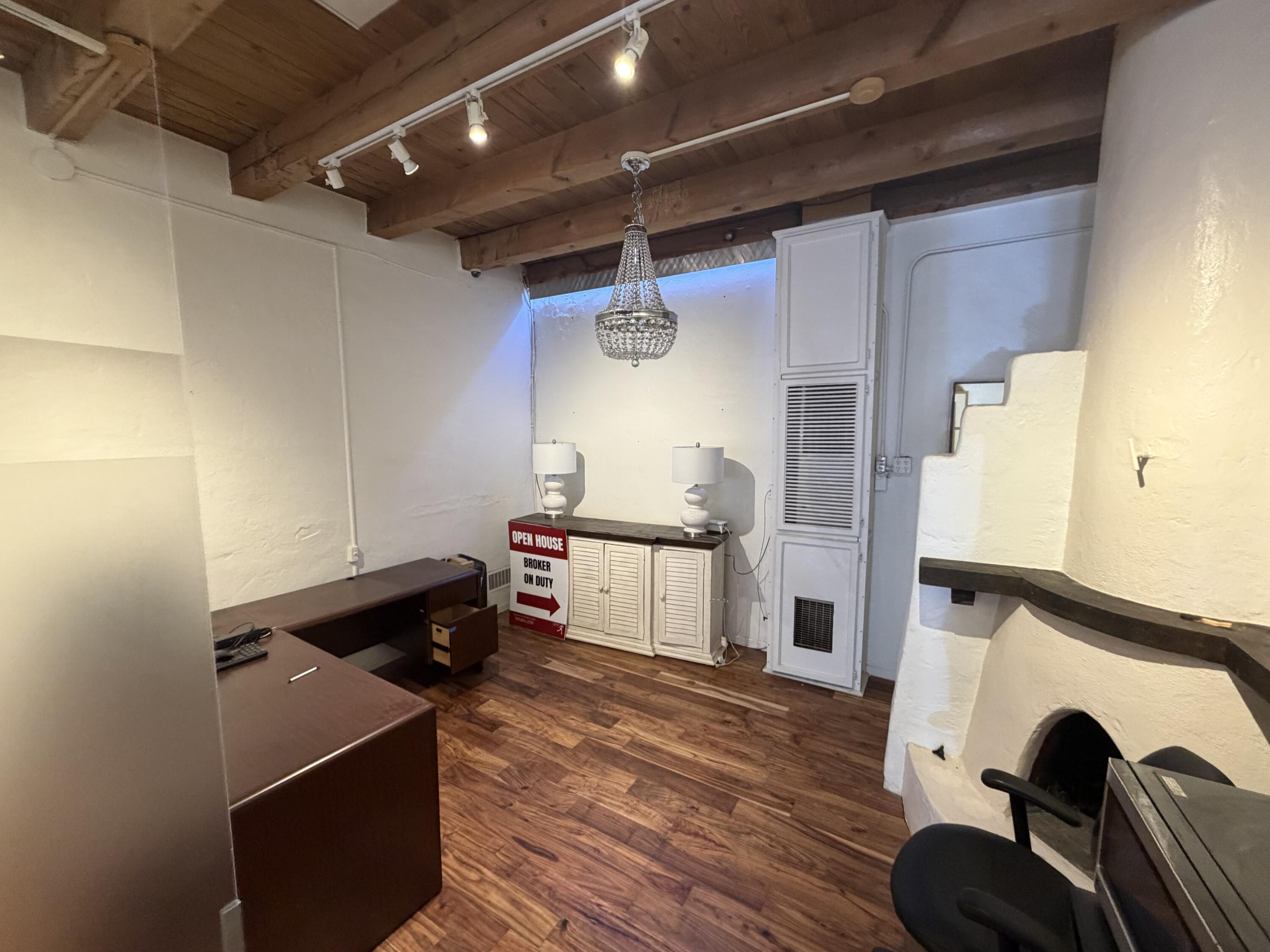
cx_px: 635
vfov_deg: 85.7
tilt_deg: -5.1
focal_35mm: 14
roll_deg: +0.5
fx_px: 514
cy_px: 476
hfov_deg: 102.1
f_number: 2.2
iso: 320
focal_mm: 2.22
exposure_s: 1/60
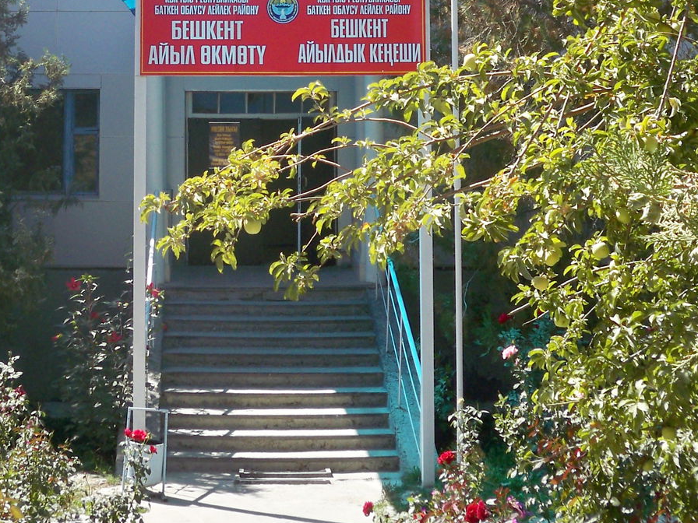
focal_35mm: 75
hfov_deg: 25.8
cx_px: 217
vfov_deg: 19.2
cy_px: 19
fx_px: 1512
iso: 80
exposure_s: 1/320
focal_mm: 6.3
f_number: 4.7
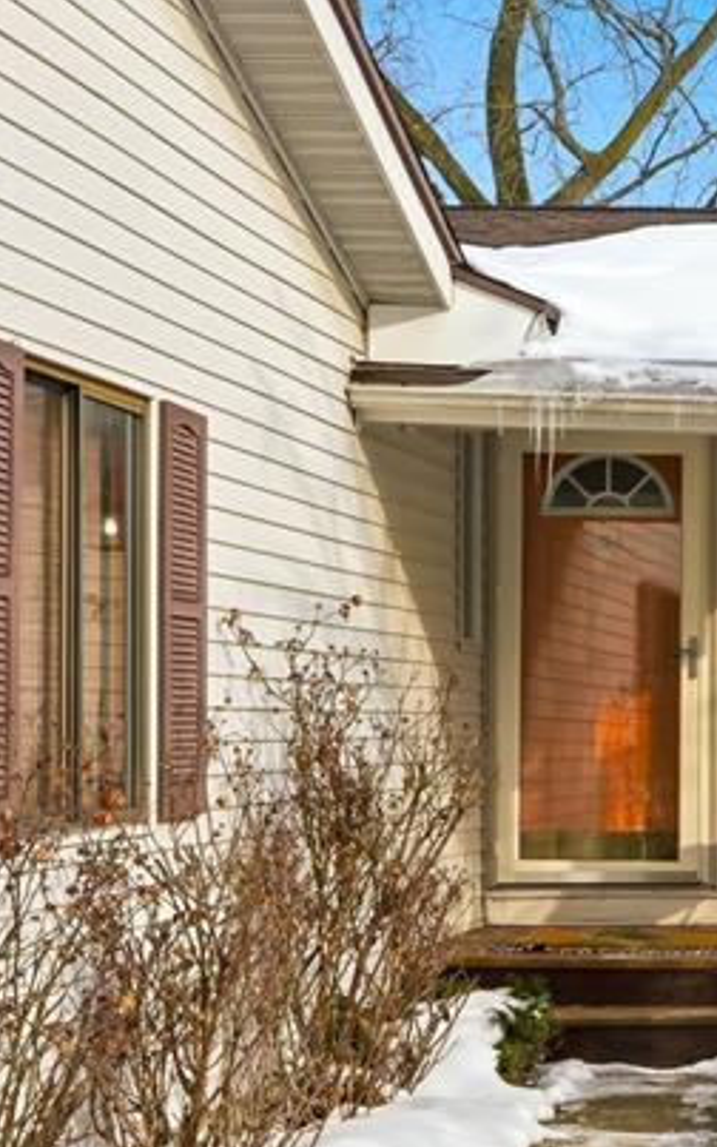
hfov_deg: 15.7
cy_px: 737
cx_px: 1130
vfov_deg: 27.4
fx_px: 2344
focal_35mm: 75
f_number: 8
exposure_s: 1/8000
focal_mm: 29
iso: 400
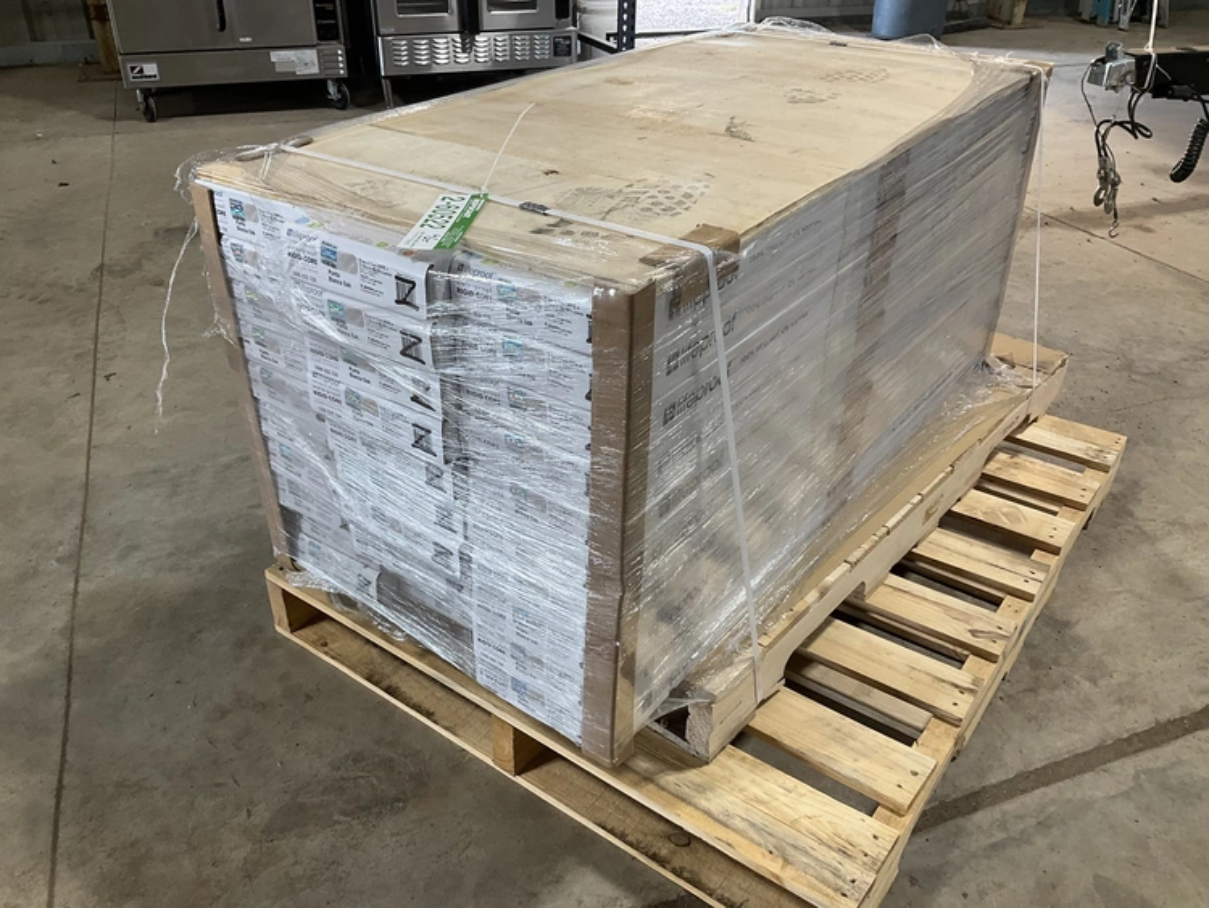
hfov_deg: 61.6
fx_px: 1013
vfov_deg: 48.3
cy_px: 454
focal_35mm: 29
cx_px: 604
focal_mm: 3
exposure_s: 1/60
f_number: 1.8
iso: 50
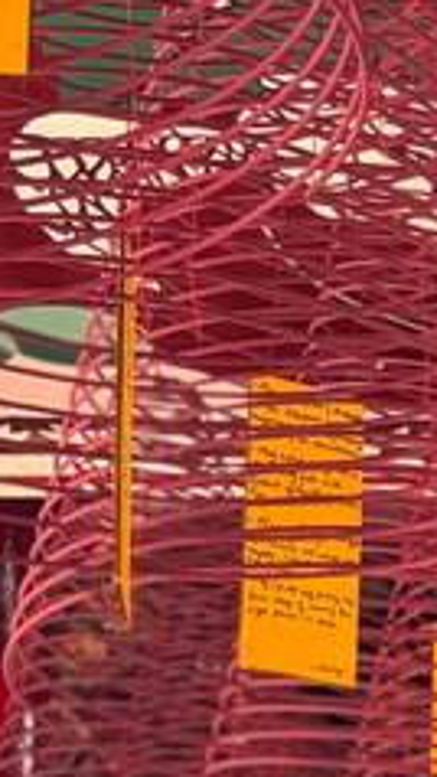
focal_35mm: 211
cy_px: 1166
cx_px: 1145
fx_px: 4344
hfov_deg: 5.5
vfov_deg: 9.9
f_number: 1.78
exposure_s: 1/60
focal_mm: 6.76
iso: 125
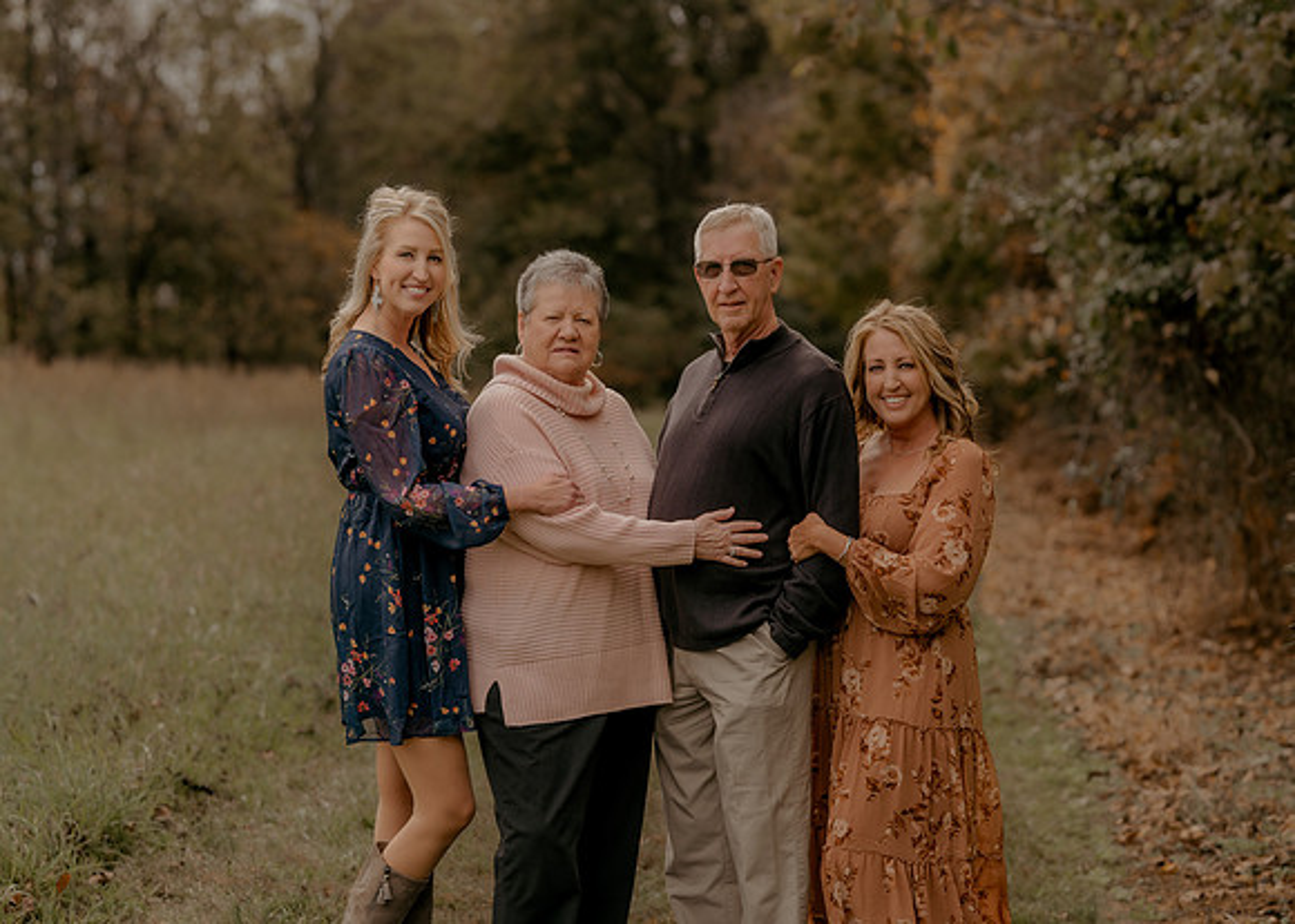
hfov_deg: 22.3
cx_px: 600
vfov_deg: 16.0
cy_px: 462
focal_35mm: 89
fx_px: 3279
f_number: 2.8
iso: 125
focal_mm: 85
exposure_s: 1/800
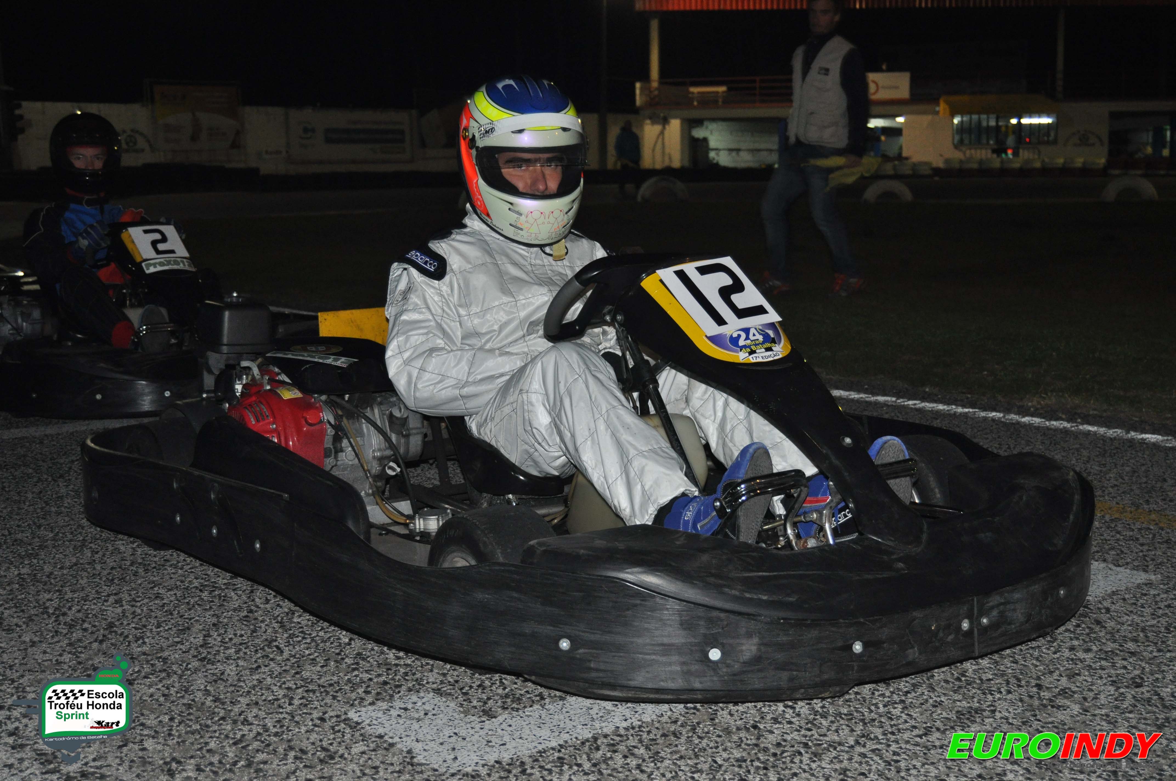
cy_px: 390
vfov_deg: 28.9
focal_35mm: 46
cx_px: 588
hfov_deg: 42.4
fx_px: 1517
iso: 800
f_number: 4.2
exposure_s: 1/60
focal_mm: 31
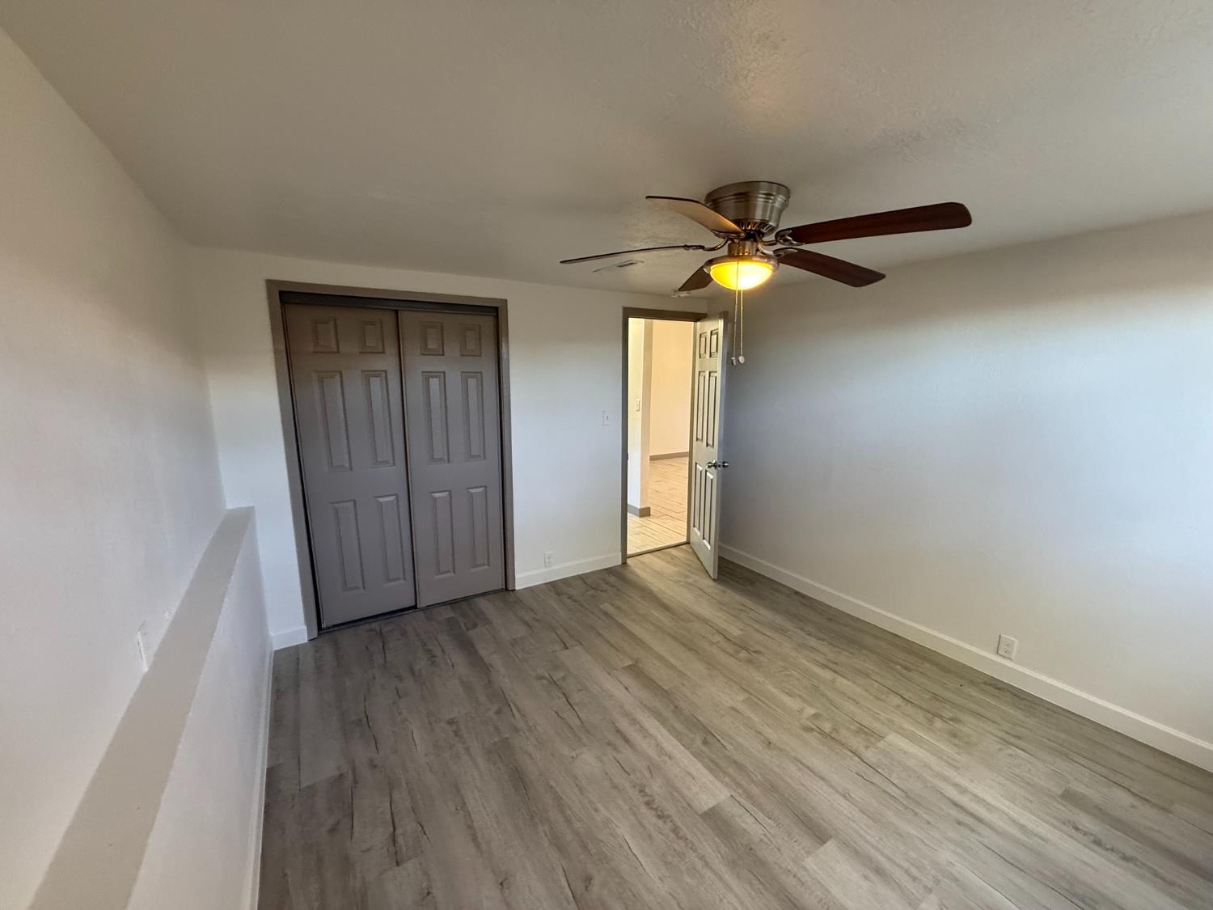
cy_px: 455
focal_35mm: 14
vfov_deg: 85.7
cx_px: 606
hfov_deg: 102.1
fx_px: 491
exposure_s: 1/60
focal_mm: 2.22
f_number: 2.2
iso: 320
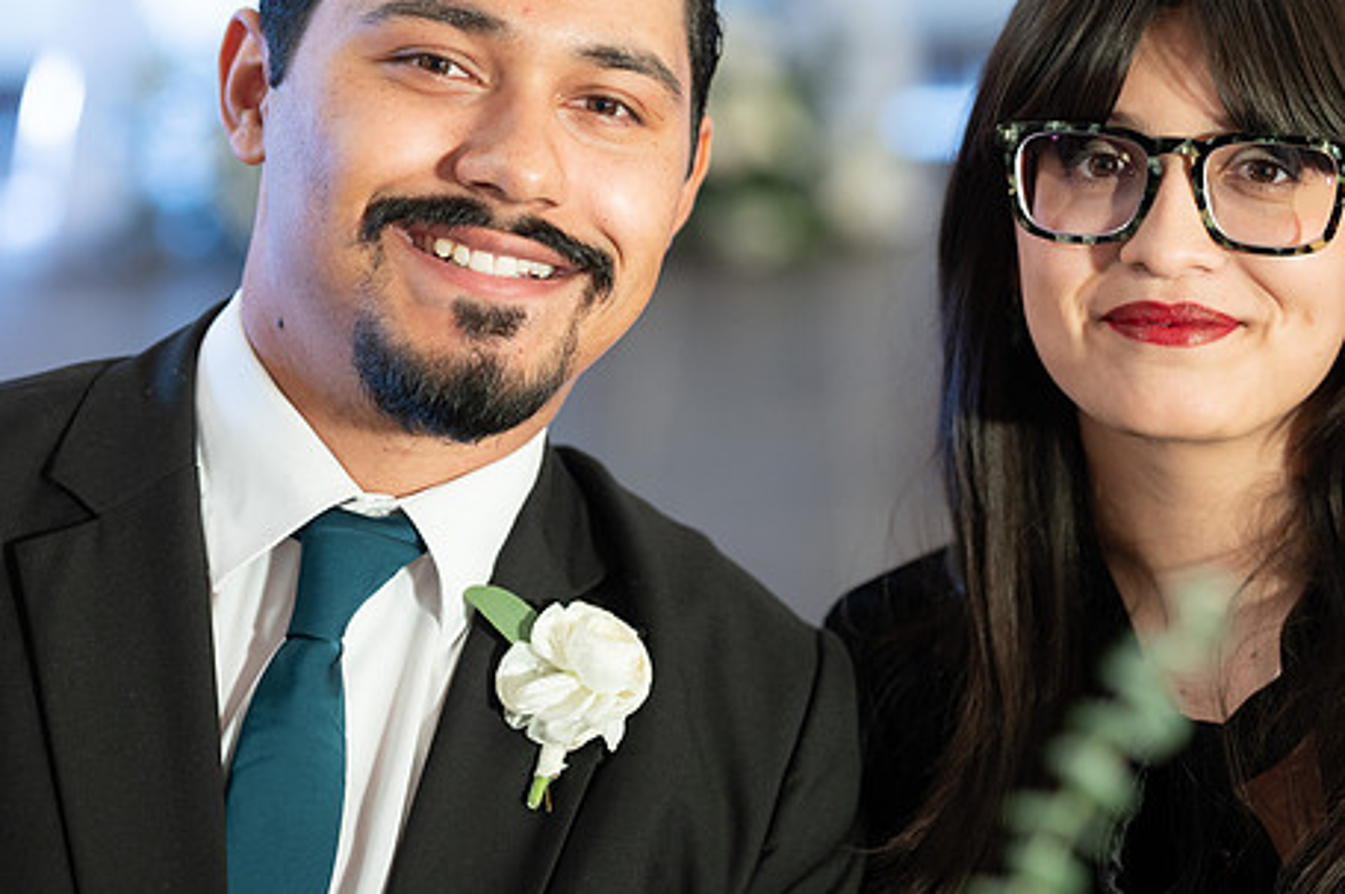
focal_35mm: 140
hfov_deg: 14.7
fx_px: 5225
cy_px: 407
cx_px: 832
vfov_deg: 9.8
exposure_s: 1/80
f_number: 2.8
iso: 640
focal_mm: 110
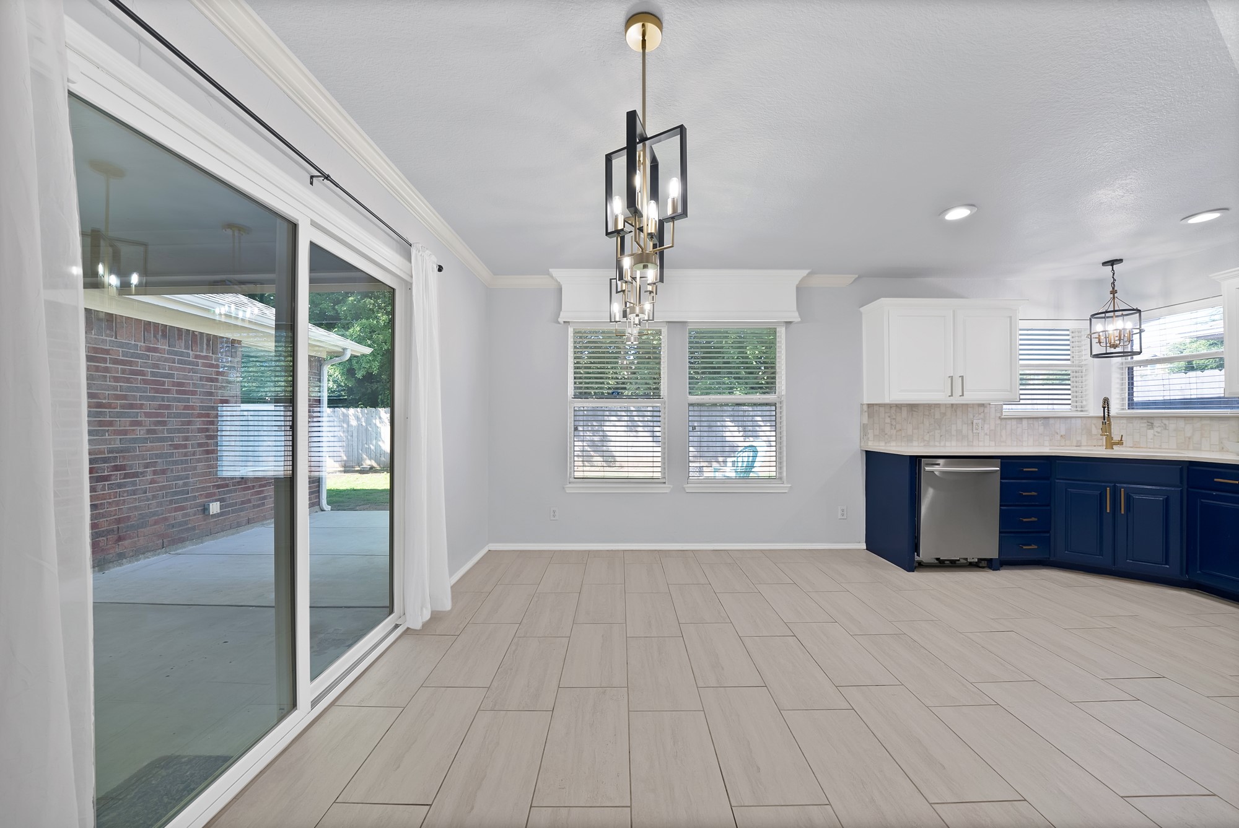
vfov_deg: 90.1
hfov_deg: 112.6
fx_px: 413
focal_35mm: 12
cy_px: 414
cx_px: 620
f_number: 9
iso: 640
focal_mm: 12
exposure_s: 1/6
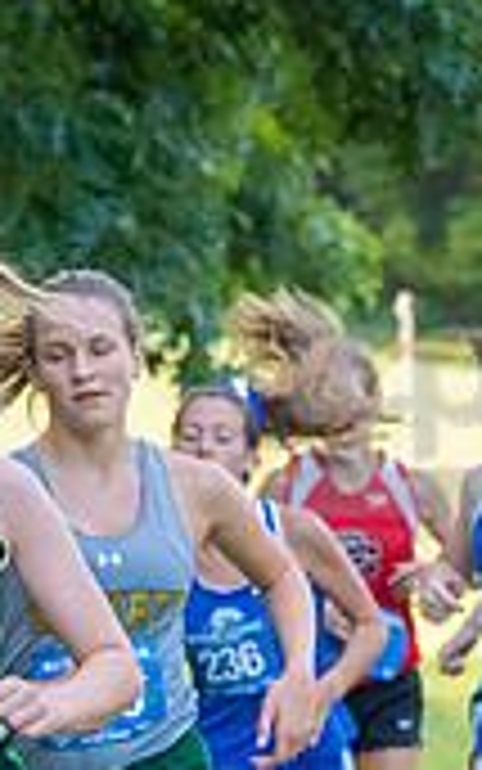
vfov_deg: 4.0
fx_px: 10962
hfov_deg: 2.5
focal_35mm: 522
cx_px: -97
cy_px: 901
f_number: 5
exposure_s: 1/1600
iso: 3200
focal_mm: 130
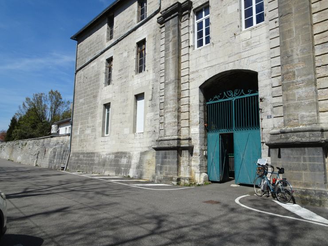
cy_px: 119
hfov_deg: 67.2
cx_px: 177
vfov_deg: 53.1
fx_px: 246
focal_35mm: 26
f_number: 3.5
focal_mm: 4.1
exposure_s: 1/1250
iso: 80
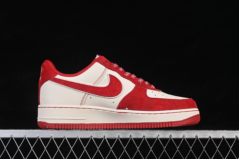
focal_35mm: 75
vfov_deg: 18.2
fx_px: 498
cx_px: 120
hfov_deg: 27.0
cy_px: 80
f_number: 8
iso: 160
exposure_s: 1/80
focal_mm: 50
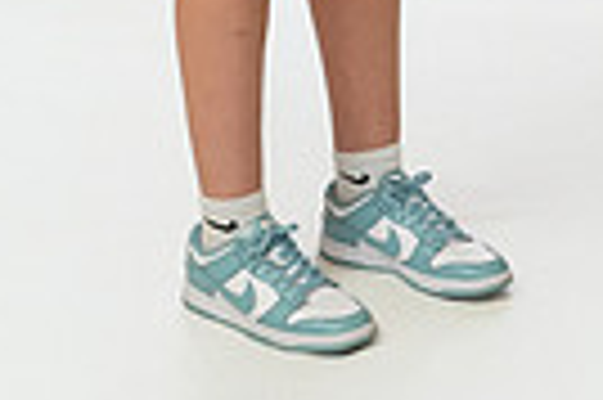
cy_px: -566
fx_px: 2811
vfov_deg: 7.6
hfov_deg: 12.2
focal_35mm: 168
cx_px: 252
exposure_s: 1/200
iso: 800
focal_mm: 50
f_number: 6.3
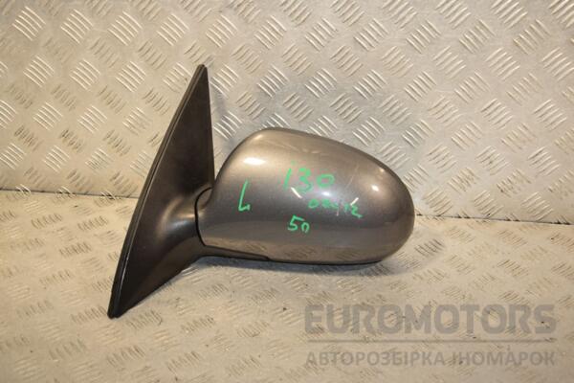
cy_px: 192
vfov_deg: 25.8
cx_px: 287
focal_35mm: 52
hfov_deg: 37.9
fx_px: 837
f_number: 5.6
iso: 800
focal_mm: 35
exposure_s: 1/200
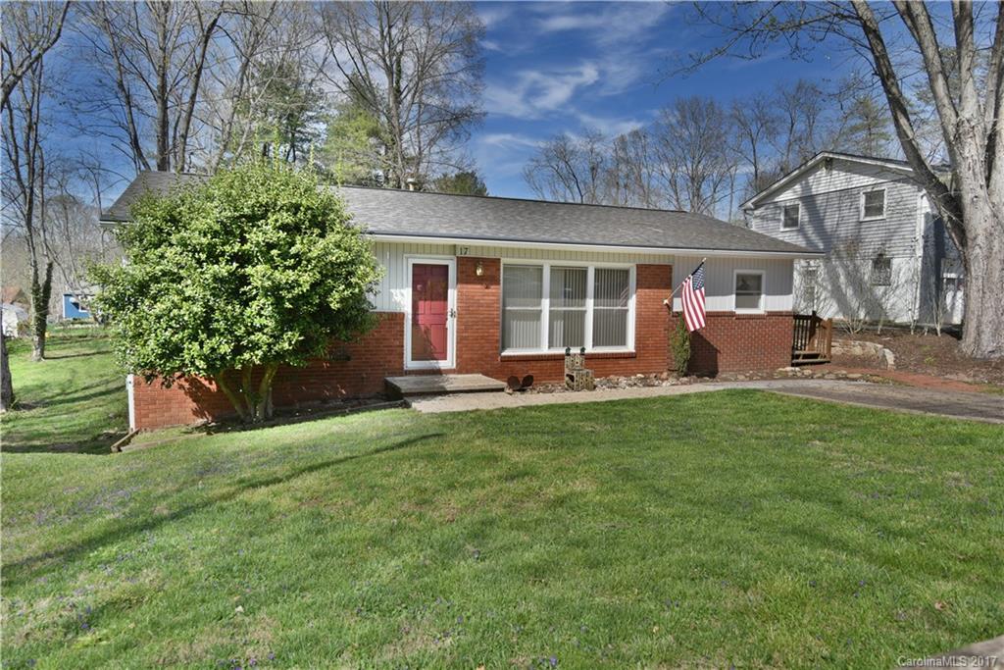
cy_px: 335
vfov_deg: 55.1
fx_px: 641
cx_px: 502
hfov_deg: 76.1
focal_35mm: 23
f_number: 8
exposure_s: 1/250
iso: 100
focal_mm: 23
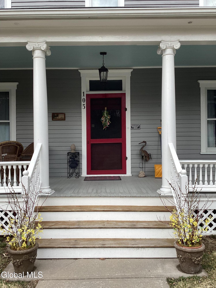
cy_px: 144
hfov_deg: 45.4
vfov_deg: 58.4
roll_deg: +0.0
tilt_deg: +1.1
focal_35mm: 31
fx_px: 258
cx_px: 108
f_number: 2.4
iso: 25
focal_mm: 3.3
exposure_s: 1/152
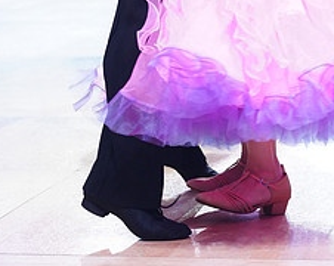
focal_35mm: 169
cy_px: -142
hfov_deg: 11.4
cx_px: 218
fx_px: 1668
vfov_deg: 8.9
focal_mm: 70
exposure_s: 1/200
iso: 1600
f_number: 3.5
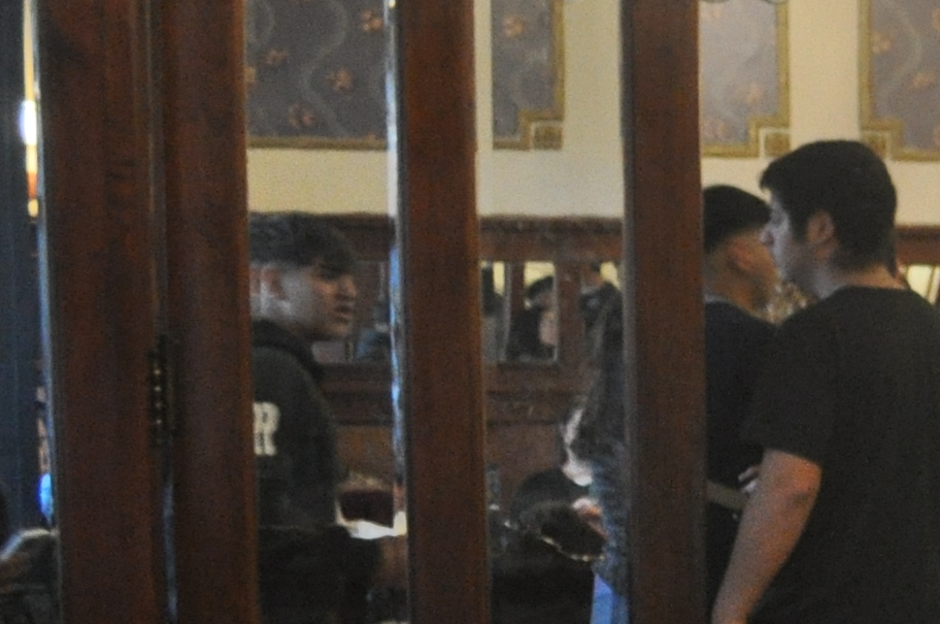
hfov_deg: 13.1
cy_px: 658
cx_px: 2079
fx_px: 3311
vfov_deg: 10.6
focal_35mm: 127
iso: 900
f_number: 3.5
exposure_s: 1/30
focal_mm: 18
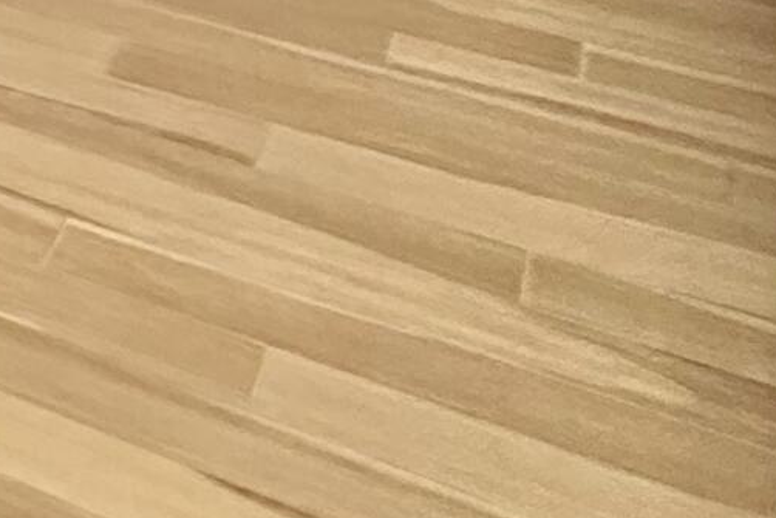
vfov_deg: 13.7
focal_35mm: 87
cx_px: -1237
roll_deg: +1.9
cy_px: -475
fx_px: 1876
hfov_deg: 13.6
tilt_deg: -13.3
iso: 200
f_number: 2.2
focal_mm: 2.22
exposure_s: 1/60
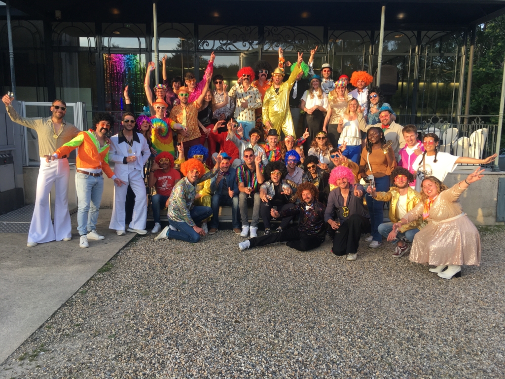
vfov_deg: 48.2
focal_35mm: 29
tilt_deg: -10.4
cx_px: 252
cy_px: 190
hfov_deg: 61.7
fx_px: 423
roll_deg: -0.6
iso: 25
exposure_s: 1/187
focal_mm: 4.15
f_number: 2.2
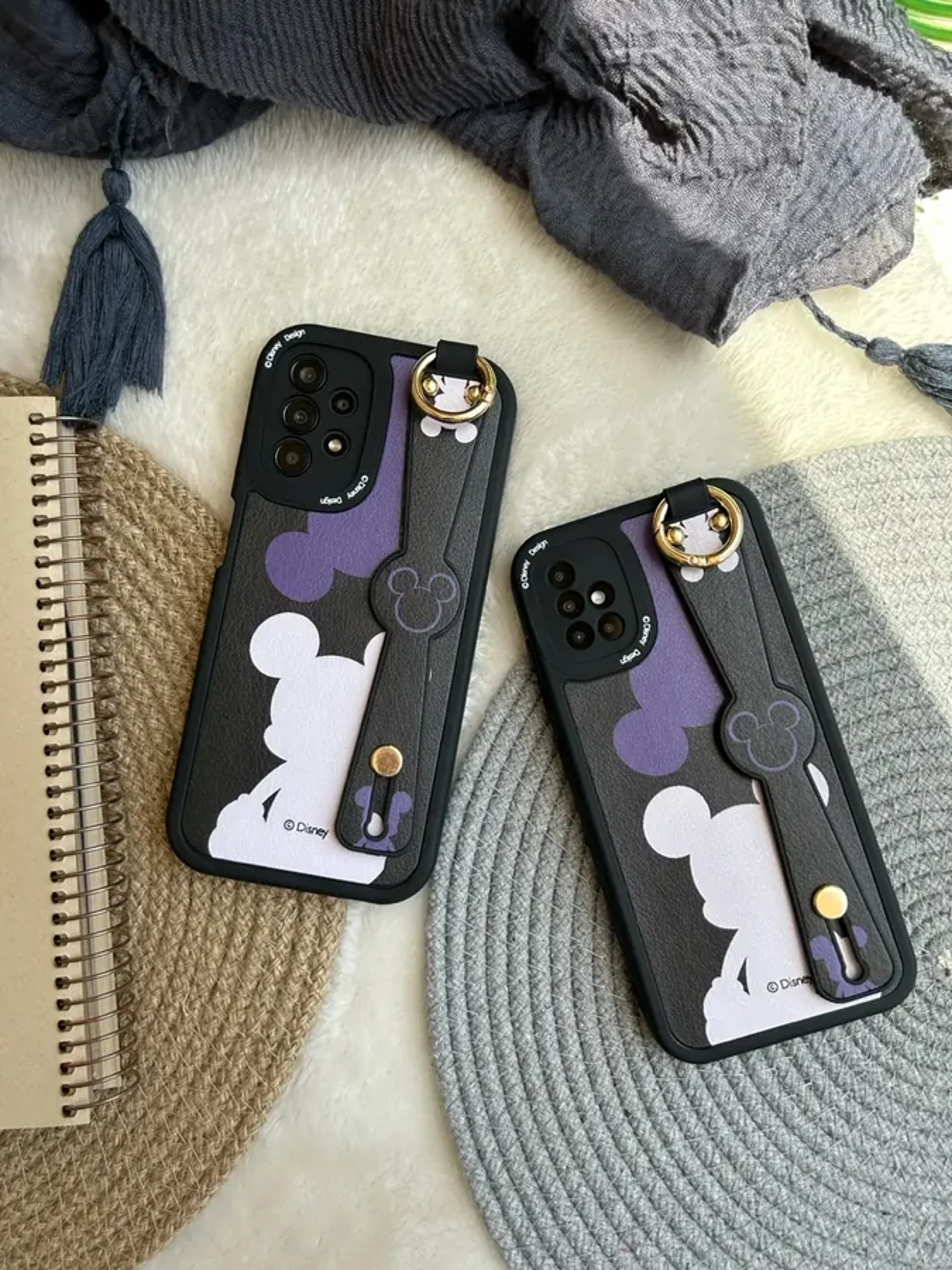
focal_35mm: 26
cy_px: 635
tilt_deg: -87.0
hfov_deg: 53.1
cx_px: 476
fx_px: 953
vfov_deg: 67.3
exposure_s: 1/753
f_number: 1.5
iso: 50
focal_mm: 5.7
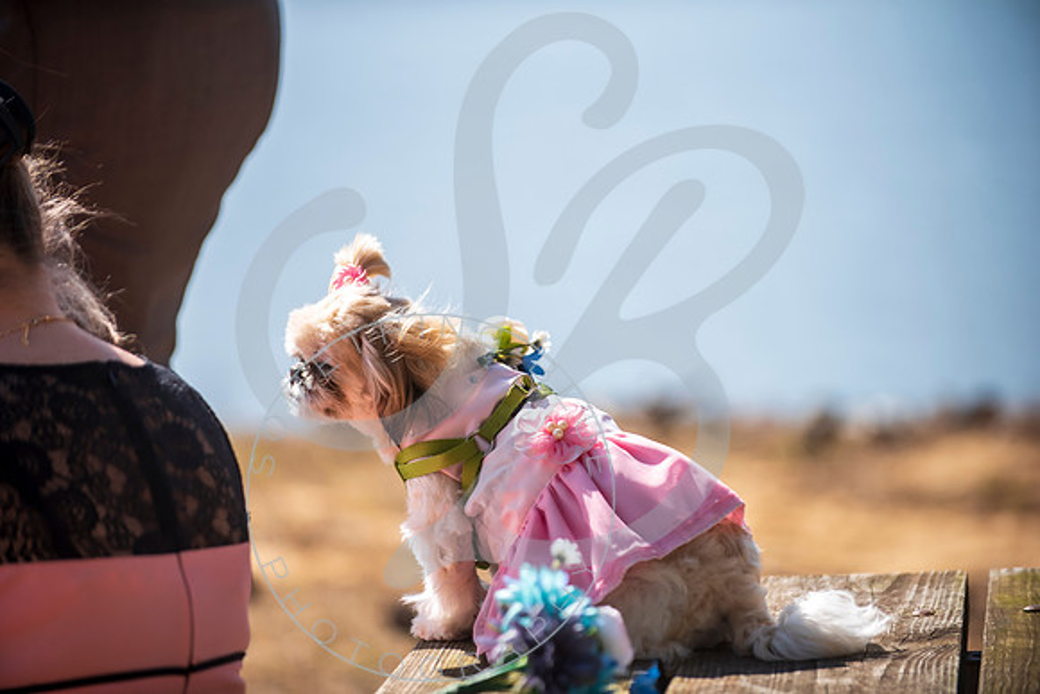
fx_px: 4623
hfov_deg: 12.8
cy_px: 347
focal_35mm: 160
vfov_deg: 8.6
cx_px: 520
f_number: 2.8
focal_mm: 160
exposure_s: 1/1000
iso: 100
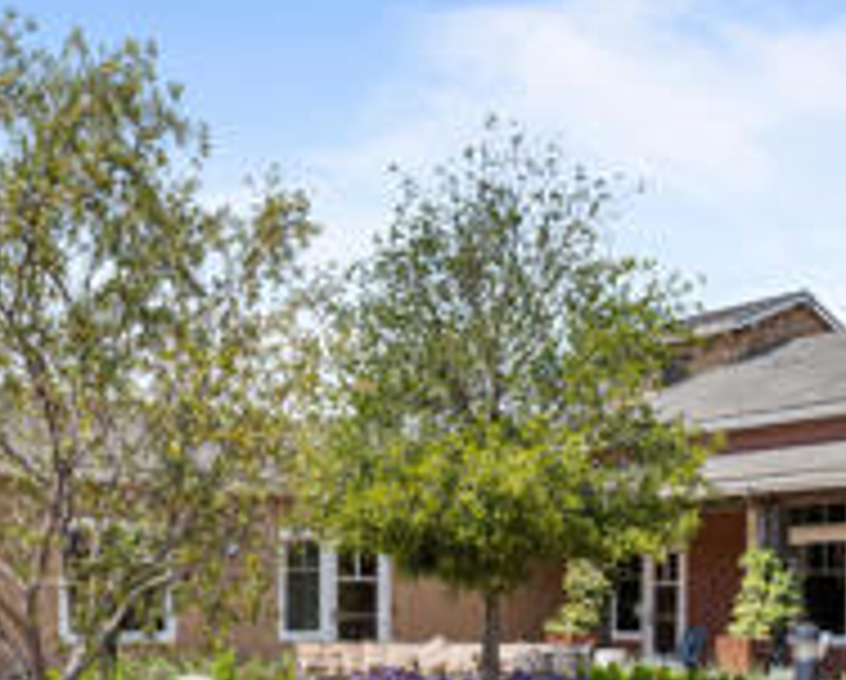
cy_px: 651
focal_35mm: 53
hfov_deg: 35.5
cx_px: 454
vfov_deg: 27.5
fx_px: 1319
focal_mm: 16.5
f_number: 14
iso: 100
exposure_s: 1/50
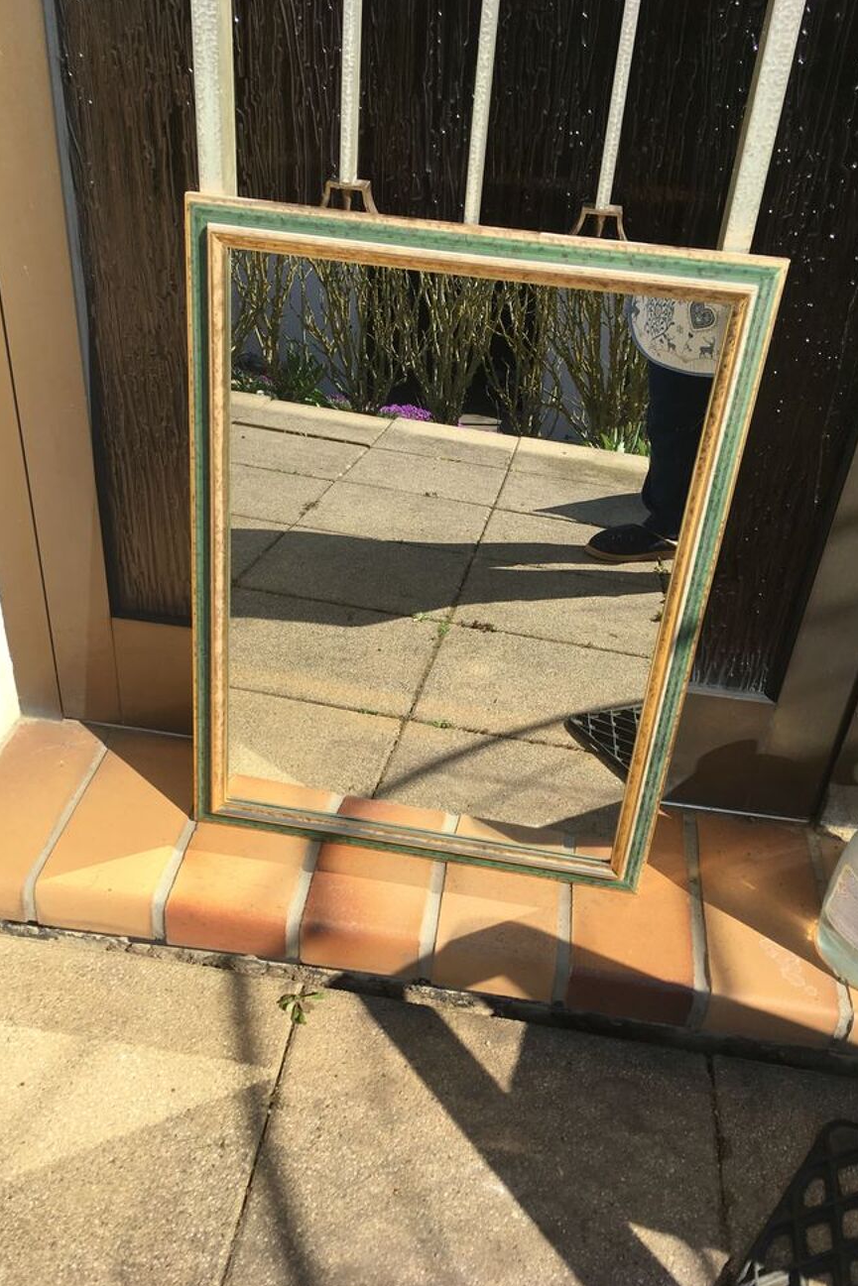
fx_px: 1108
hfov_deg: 42.3
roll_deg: -5.3
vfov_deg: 60.3
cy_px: 641
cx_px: 429
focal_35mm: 31
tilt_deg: -32.0
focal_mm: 4.15
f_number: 2.2
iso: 25
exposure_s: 1/1148
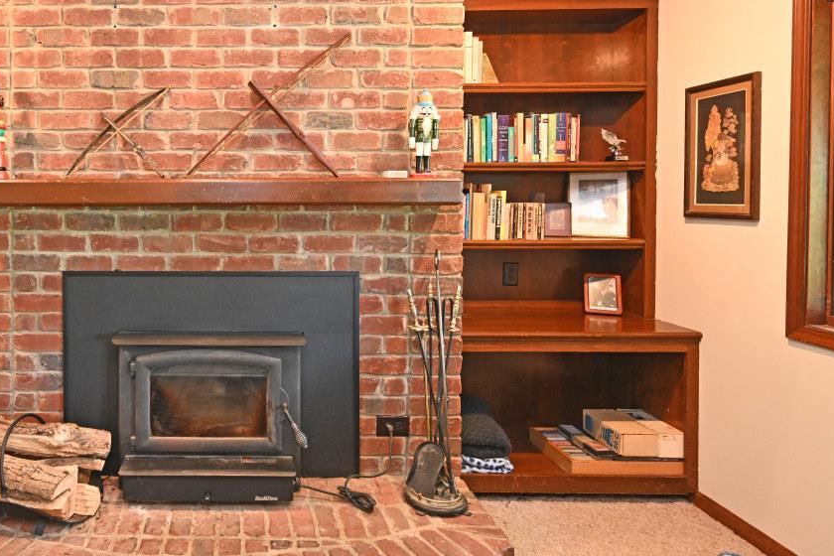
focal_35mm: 25
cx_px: 222
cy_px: 210
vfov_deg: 50.8
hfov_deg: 67.6
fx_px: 579
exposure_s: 1/60
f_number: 4
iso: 3600
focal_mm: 14
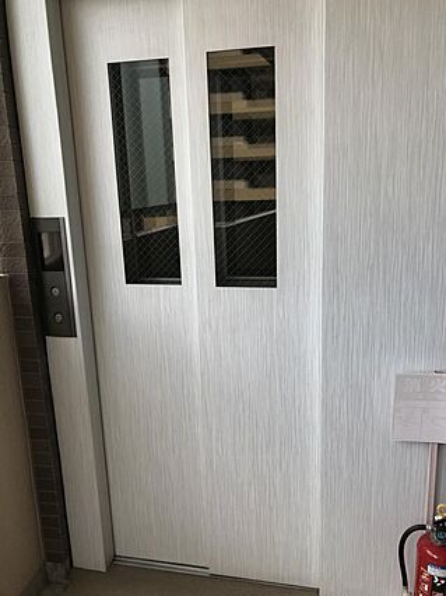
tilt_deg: -10.8
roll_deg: +1.8
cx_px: 223
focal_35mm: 28
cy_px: 298
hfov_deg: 49.7
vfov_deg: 63.5
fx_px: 481
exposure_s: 1/269
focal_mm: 3.99
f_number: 1.8
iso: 20
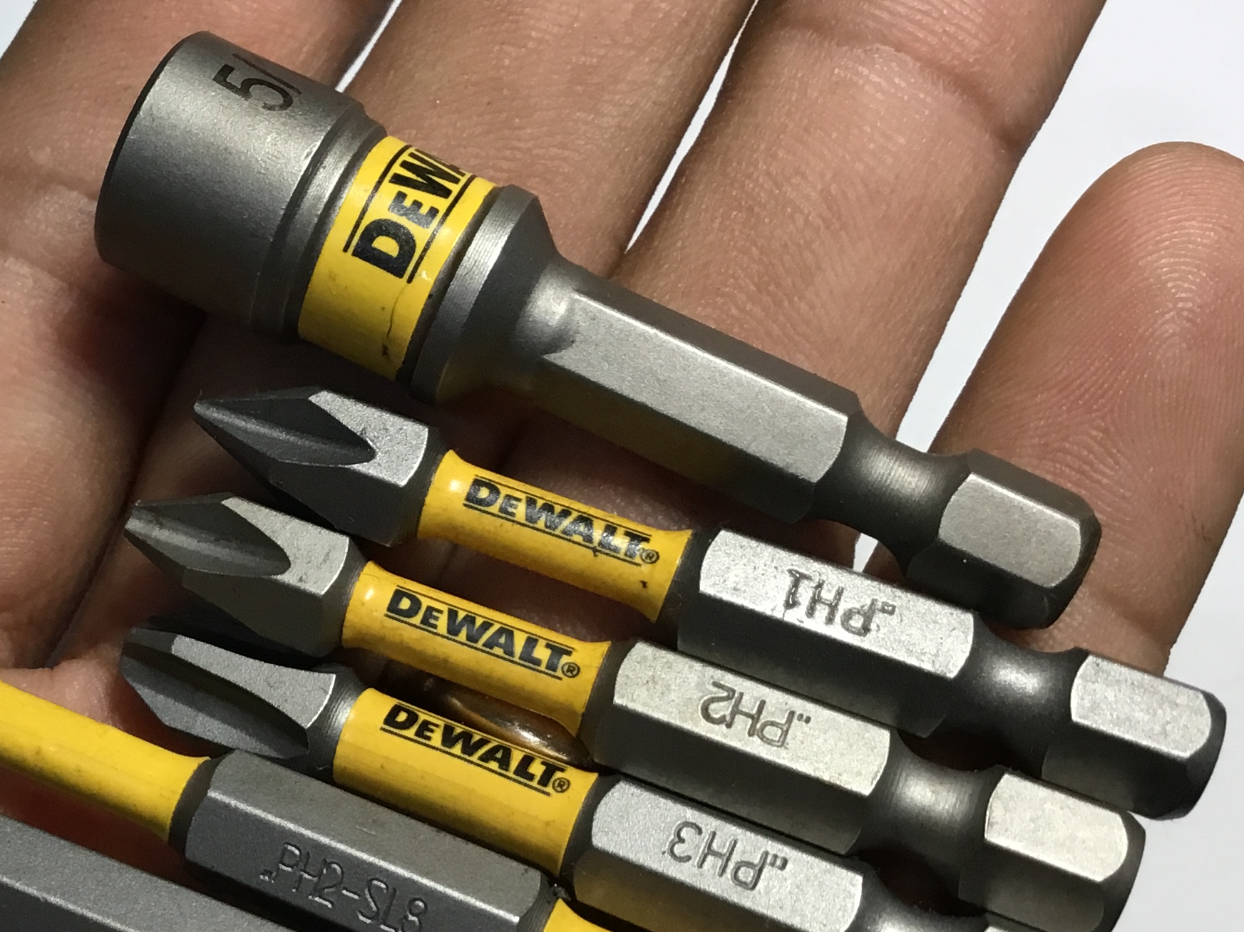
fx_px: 2084
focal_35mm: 58
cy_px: 589
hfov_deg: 32.3
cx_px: 238
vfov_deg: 25.1
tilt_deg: -70.4
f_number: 2.4
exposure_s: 1/33
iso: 64
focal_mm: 3.3
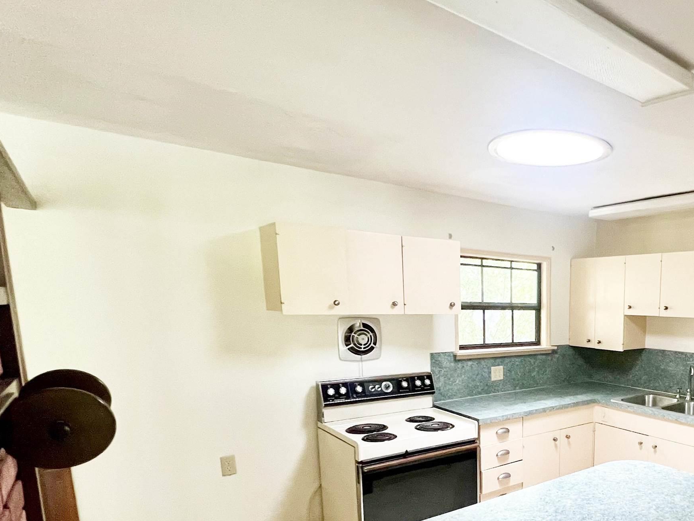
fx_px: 461
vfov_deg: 56.3
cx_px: 568
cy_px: 383
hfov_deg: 66.2
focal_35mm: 23
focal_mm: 1.57
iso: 400
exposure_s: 1/60
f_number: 1.8
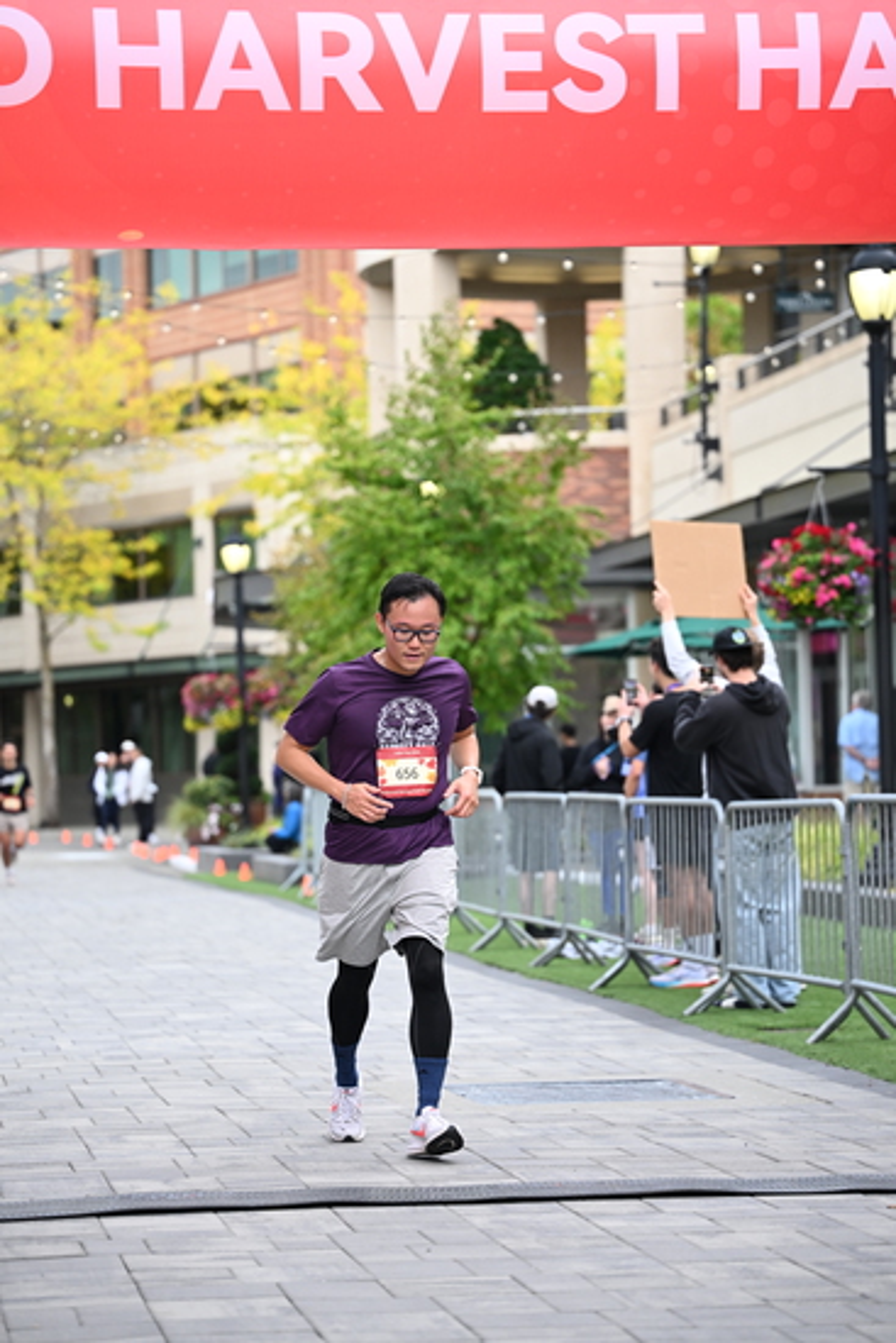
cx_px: 448
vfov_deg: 21.0
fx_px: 3619
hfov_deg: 14.1
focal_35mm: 97
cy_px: 672
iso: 640
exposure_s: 1/1600
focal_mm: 97
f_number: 2.8
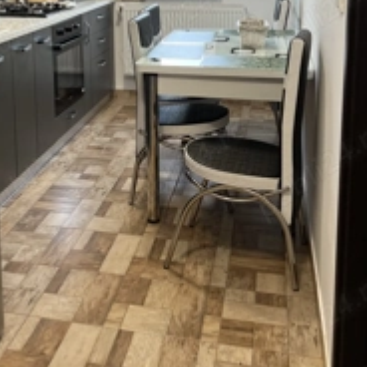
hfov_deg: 33.6
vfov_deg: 32.6
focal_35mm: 50
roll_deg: +1.4
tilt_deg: -10.0
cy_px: 50
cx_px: 112
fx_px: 600
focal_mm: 5.7
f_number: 1.5
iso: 125
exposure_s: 1/50
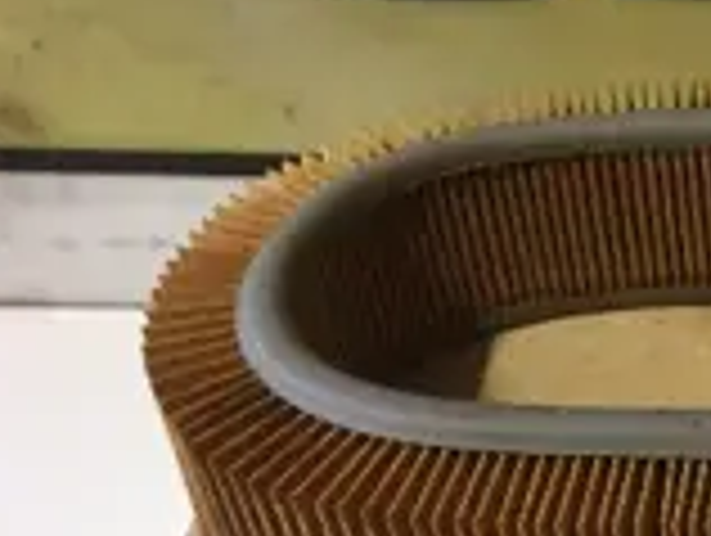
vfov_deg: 16.8
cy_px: 342
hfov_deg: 19.7
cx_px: 1017
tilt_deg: -41.5
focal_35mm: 88
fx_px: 1810
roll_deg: -3.2
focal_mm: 4.15
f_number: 2.2
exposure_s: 1/25
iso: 250
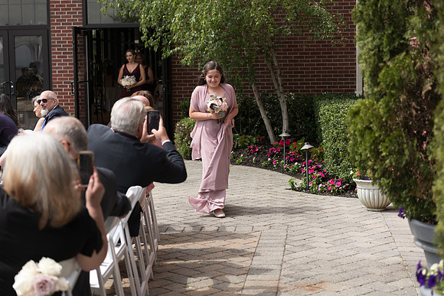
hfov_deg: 28.8
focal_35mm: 70
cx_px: 222
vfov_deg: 19.5
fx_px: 863
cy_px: 148
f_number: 2.8
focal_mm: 70
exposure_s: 1/640
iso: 64
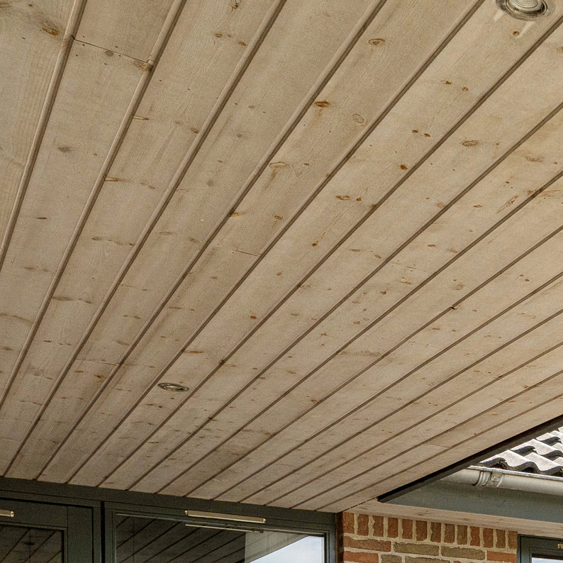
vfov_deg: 24.9
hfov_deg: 23.8
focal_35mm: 61
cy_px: 708
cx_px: 781
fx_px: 1122
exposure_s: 1/320
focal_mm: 19
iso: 400
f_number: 10
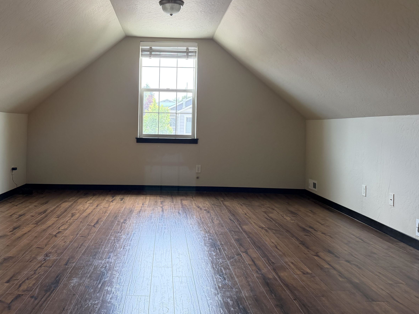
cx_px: 168
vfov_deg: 45.2
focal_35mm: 31
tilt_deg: +0.2
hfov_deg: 57.9
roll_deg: -0.9
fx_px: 375
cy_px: 125
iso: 200
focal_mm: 6.76
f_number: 1.78
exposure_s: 1/112
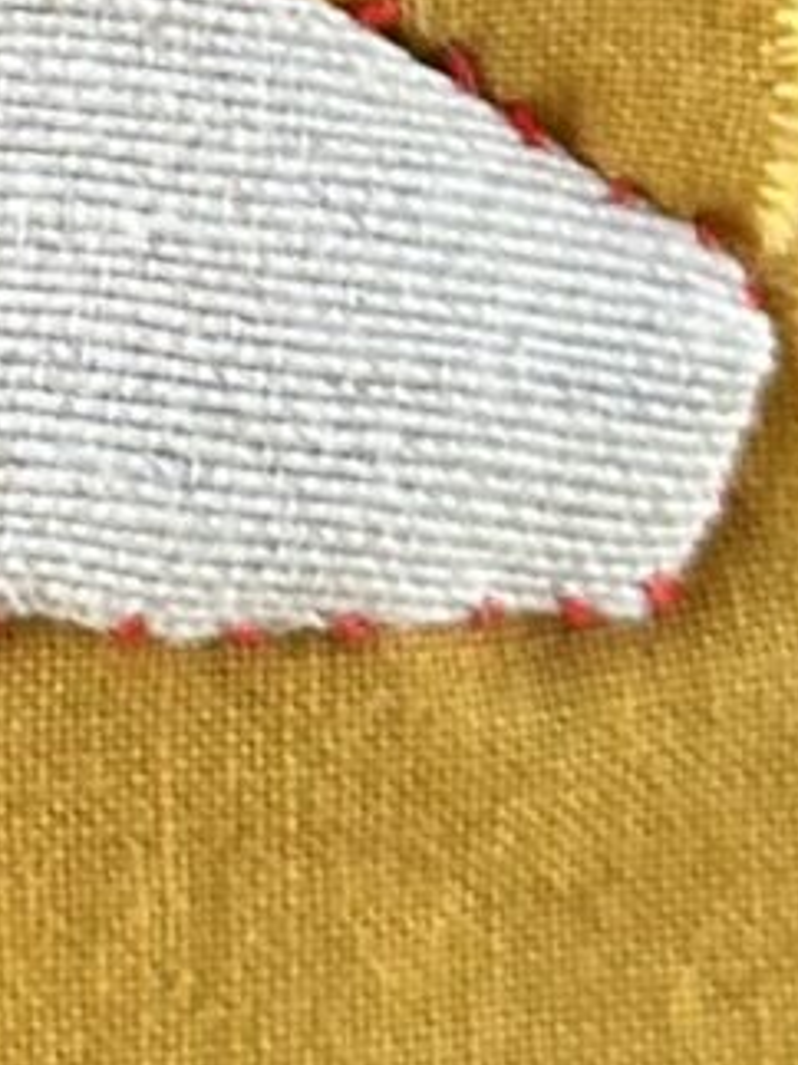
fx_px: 11719
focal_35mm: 381
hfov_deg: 3.8
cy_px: -1510
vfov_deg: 5.1
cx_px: -1500
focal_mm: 6.86
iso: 100
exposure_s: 1/60
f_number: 1.78
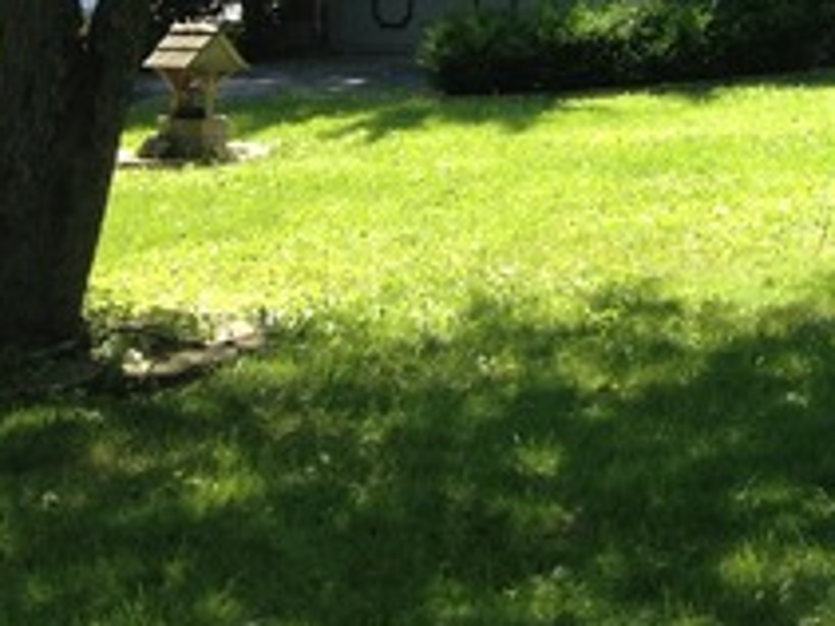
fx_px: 2555
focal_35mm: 106
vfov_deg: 13.6
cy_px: -127
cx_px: 1104
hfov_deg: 17.4
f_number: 2.4
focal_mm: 4.28
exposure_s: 1/370
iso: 50
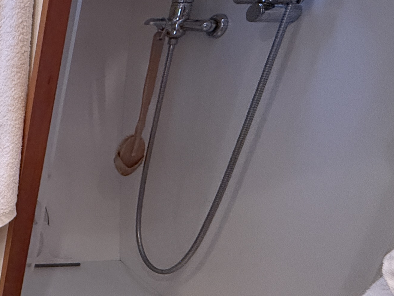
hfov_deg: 30.1
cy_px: 183
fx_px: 489
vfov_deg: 33.5
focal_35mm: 43
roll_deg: -0.5
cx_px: -165
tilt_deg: -20.1
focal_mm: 2.22
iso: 500
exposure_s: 1/60
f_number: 2.2
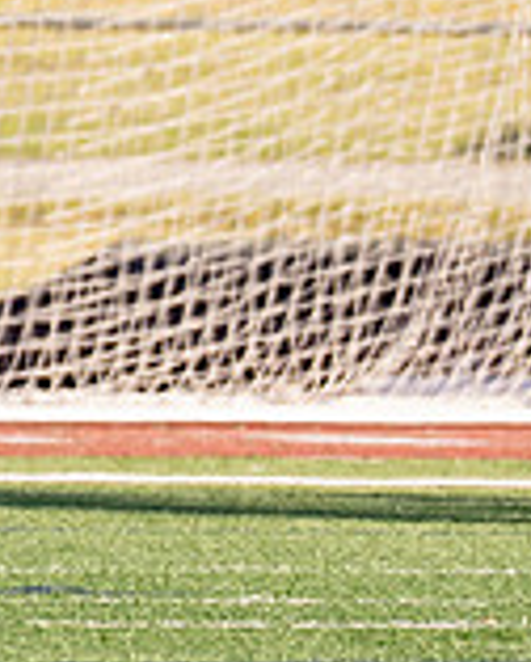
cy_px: 113
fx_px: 28978
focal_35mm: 1478
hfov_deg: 1.0
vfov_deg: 1.3
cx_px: -489
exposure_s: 1/2000
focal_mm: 200
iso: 160
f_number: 2.8
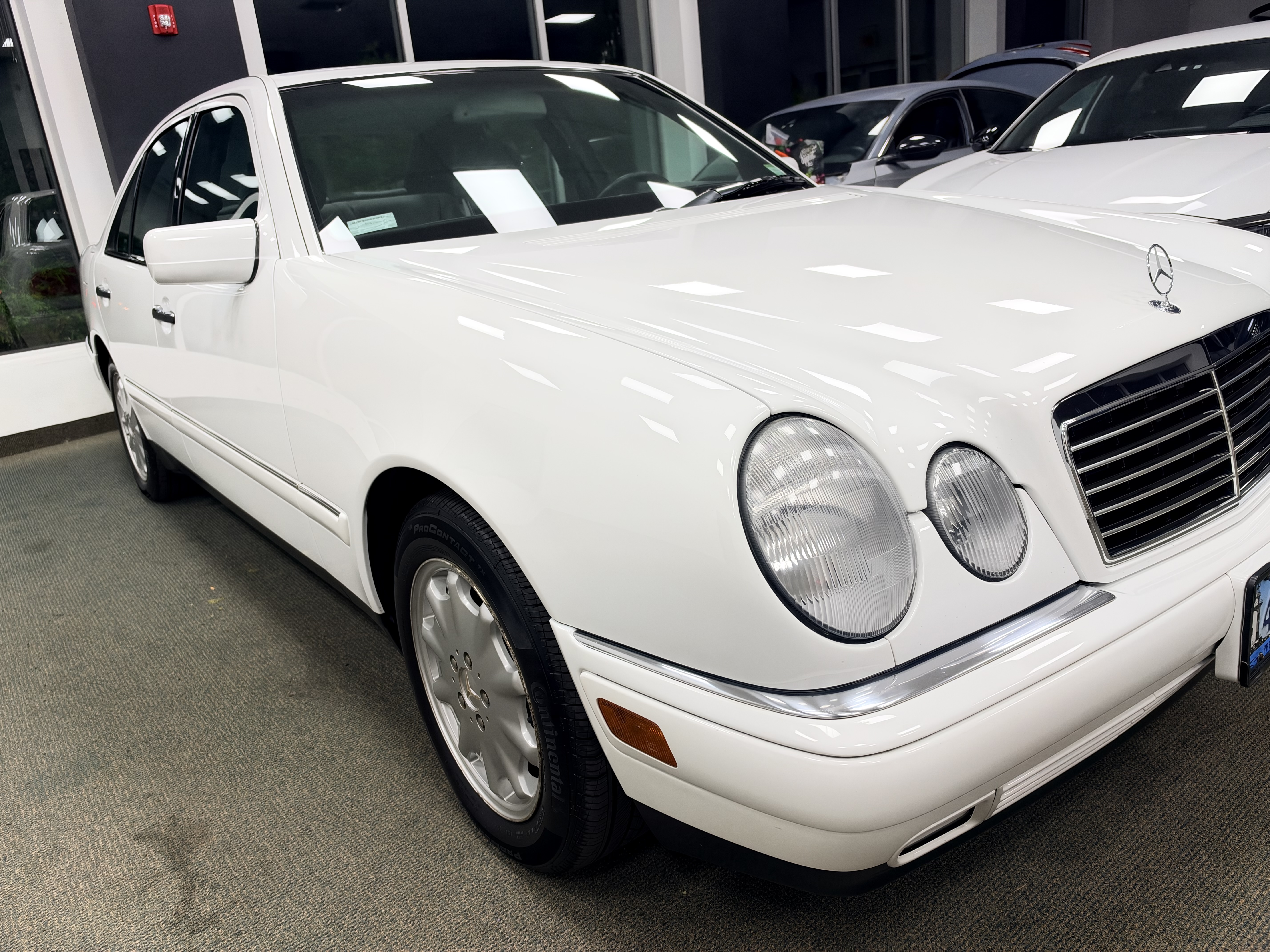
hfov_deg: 71.6
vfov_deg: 56.8
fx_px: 881
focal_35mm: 24
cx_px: 635
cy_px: 476
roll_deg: +6.7
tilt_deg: -18.0
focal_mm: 6.93
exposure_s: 1/183
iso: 160
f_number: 1.8
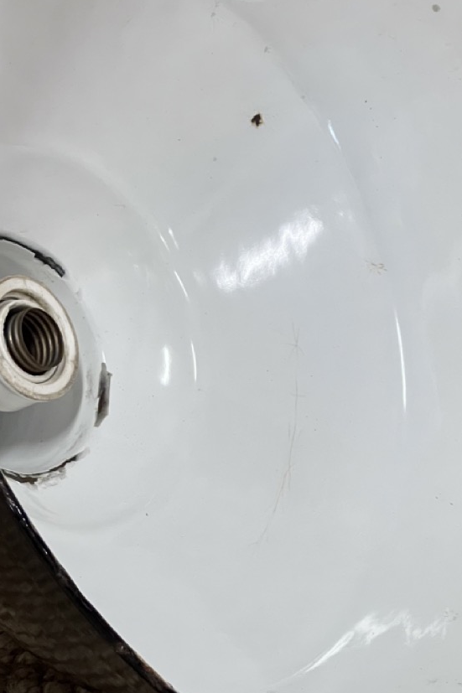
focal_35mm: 124
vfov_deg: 16.5
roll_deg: +1.3
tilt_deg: -33.6
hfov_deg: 11.1
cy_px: 277
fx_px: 2388
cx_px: 240
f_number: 2.8
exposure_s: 1/50
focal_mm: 9
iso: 320
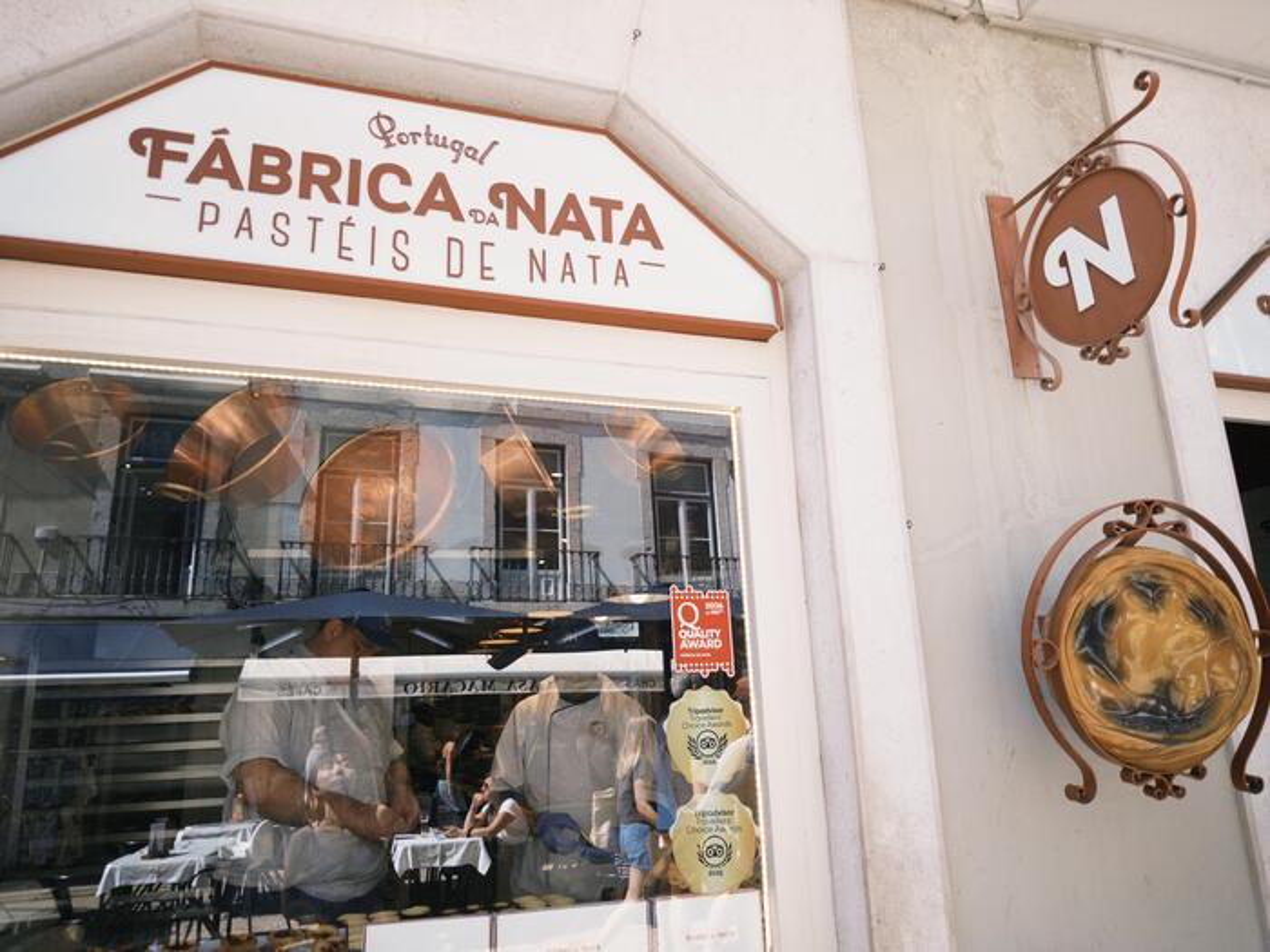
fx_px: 881
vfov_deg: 56.8
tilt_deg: +16.2
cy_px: 476
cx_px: 635
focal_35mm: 24
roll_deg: +1.8
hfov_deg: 71.6
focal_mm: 6.76
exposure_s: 1/1585
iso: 80
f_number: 1.78
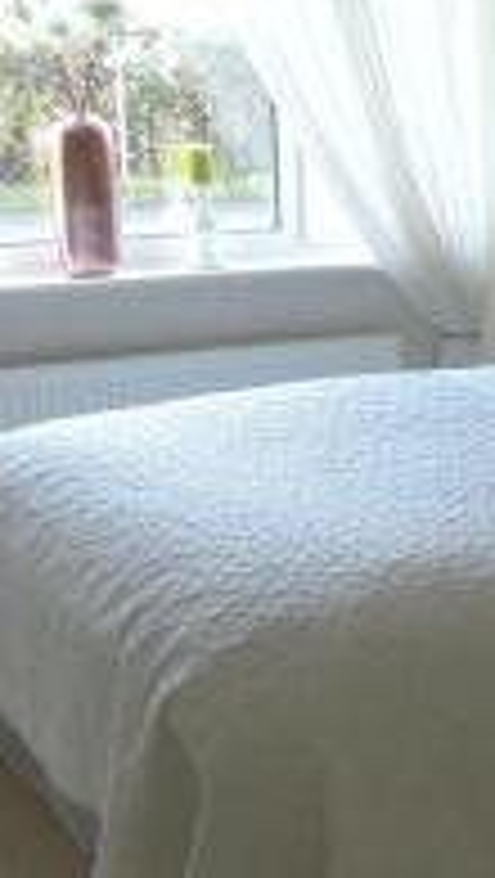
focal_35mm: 78
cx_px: 700
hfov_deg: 14.6
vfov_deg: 27.1
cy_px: 389
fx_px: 1816
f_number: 2.8
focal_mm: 4.3
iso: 160
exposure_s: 1/60
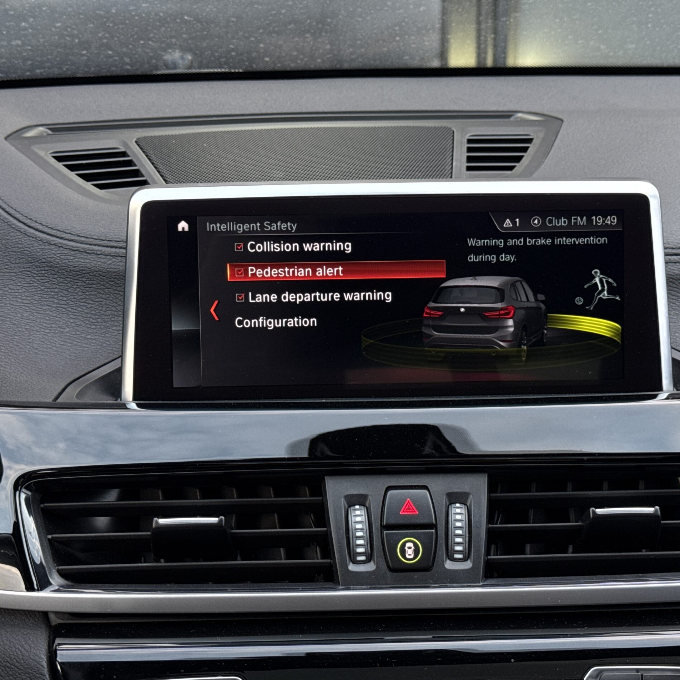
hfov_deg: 30.0
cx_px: 384
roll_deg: -0.3
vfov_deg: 30.0
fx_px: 1267
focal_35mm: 57
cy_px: 339
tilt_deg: -17.2
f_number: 1.78
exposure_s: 1/51
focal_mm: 6.76
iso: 125
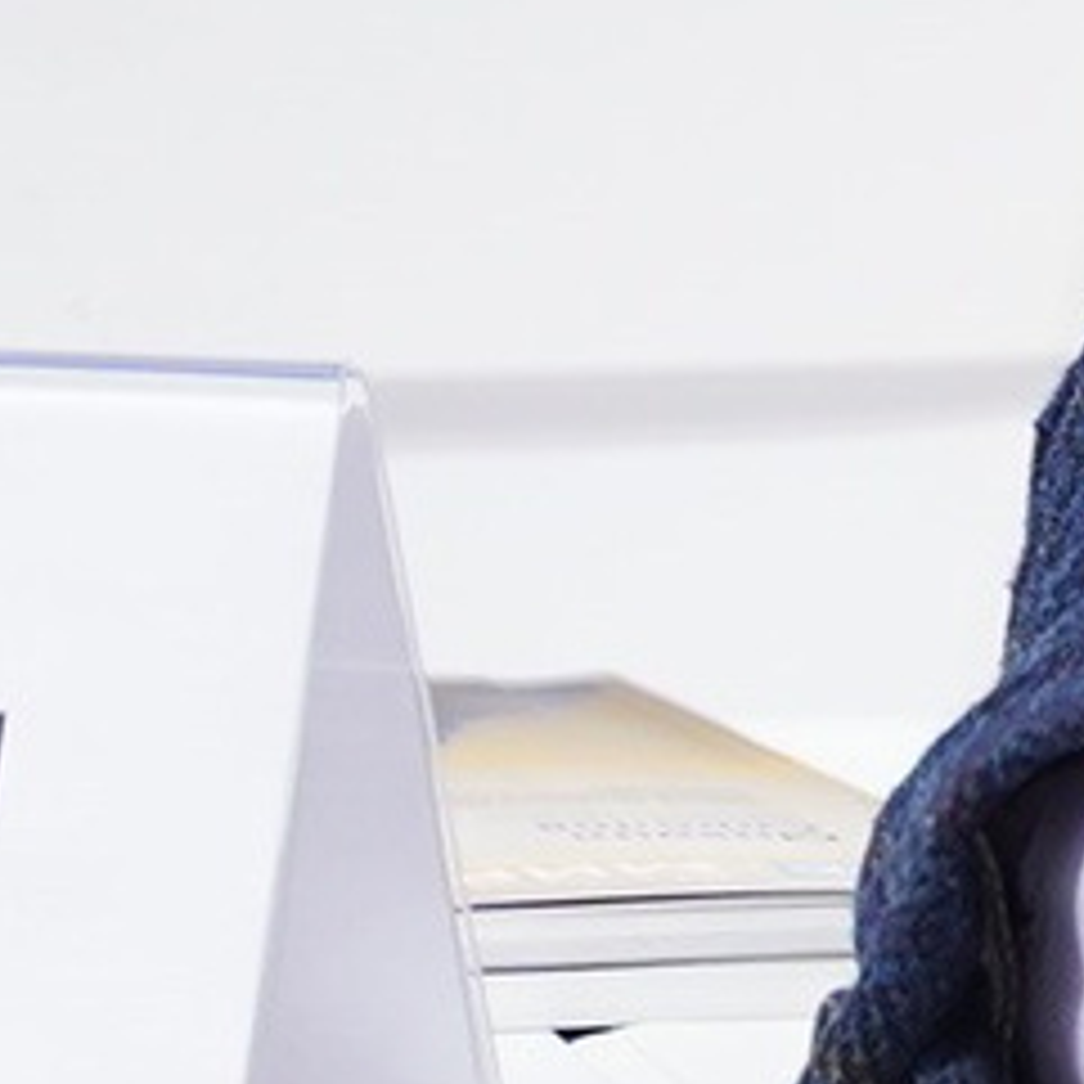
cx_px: 3526
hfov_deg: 1.0
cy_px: -931
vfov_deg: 1.0
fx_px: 63878
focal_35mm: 1803
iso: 640
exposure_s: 1/100
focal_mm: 200
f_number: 3.2
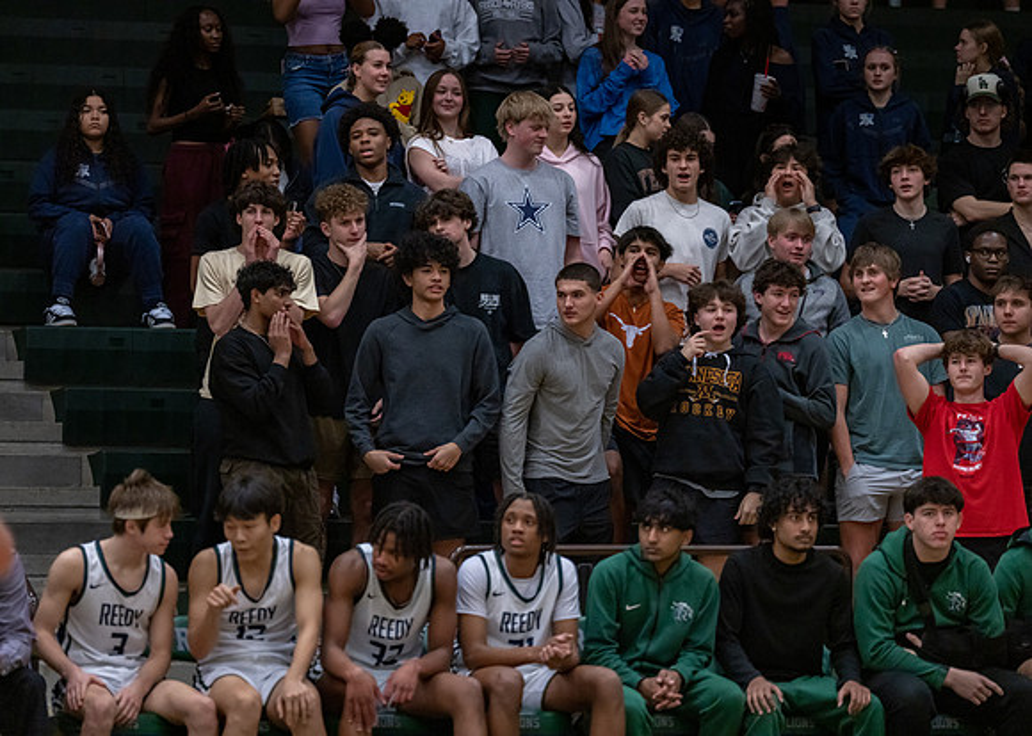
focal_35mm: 197
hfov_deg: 10.2
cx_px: 516
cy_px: 368
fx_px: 5772
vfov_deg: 7.3
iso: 3200
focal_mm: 188
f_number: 2.8
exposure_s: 1/1000
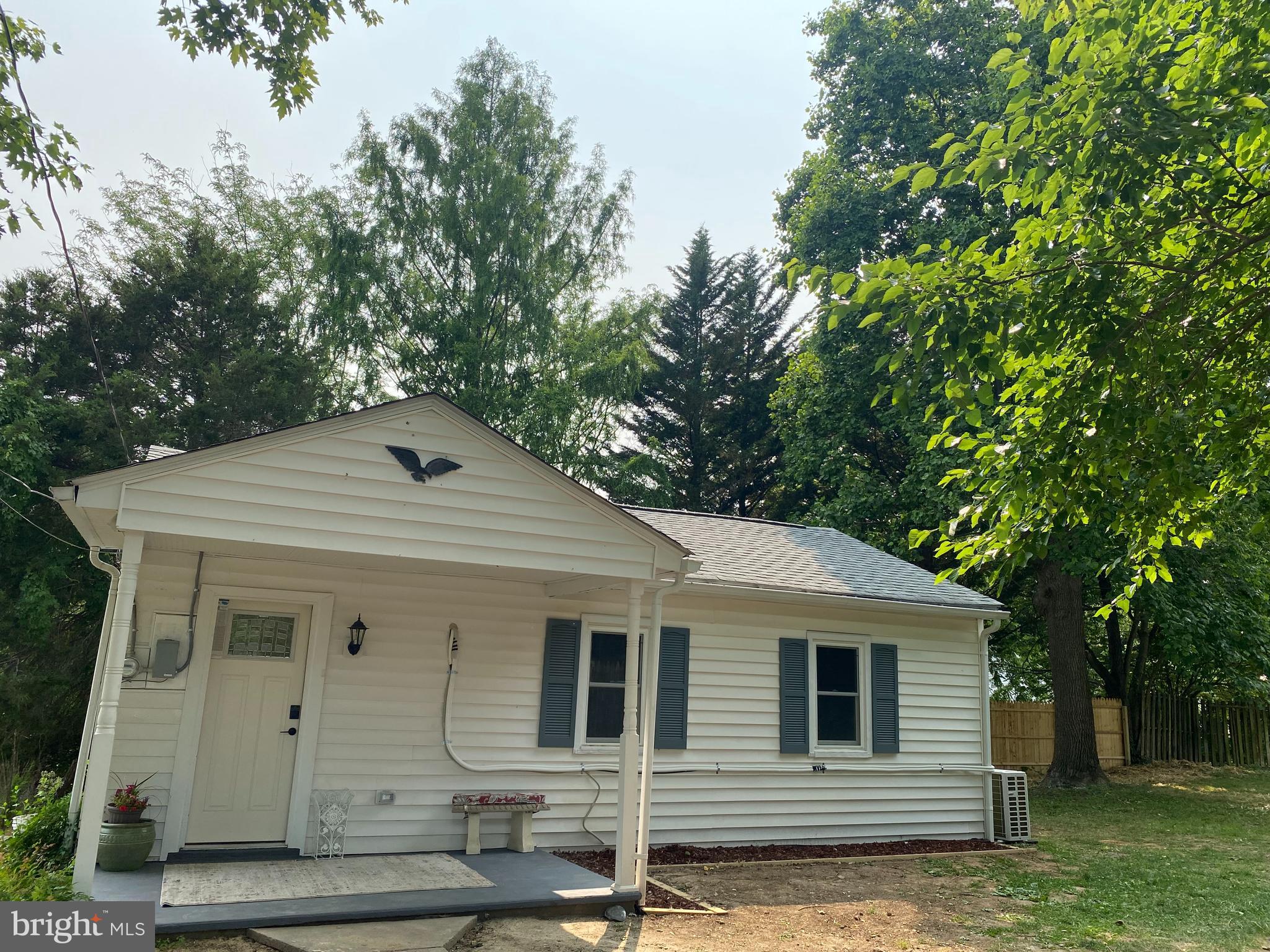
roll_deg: -2.7
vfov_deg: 53.1
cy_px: 476
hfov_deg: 67.3
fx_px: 954
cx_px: 635
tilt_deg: +12.6
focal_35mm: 26
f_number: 1.8
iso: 32
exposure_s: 1/1727
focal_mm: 4.25
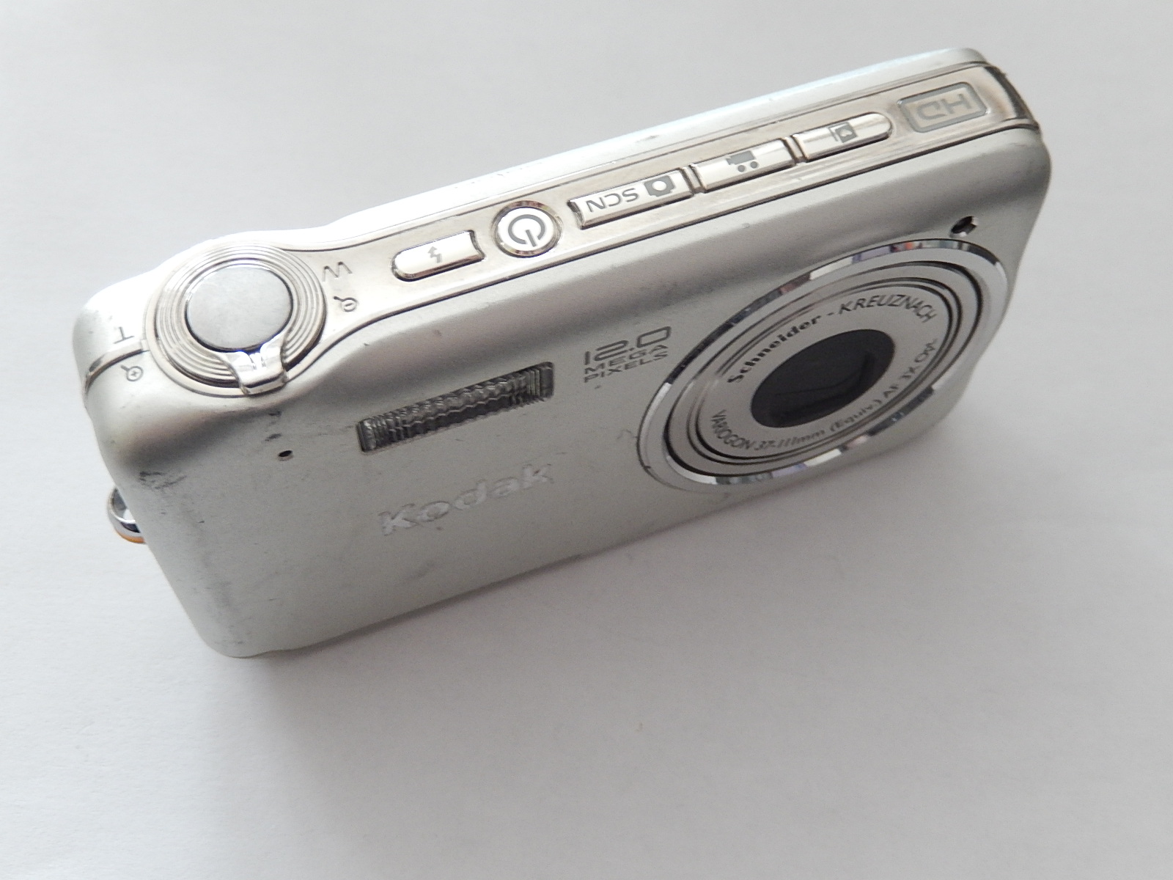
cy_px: 440
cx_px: 586
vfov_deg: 32.2
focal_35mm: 45
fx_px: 1525
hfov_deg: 42.1
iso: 400
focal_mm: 8.1
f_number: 4.3
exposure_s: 1/15
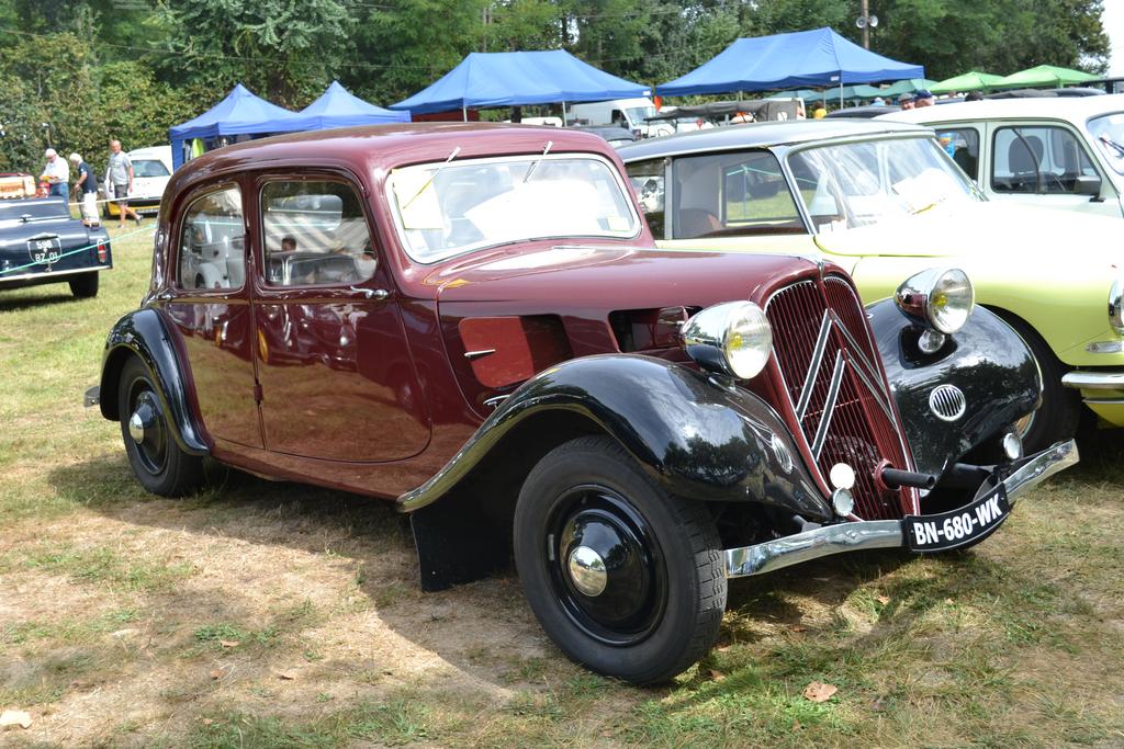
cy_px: 374
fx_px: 1311
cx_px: 562
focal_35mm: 42
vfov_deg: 31.9
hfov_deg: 46.4
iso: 100
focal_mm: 28
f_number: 6.3
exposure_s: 1/160
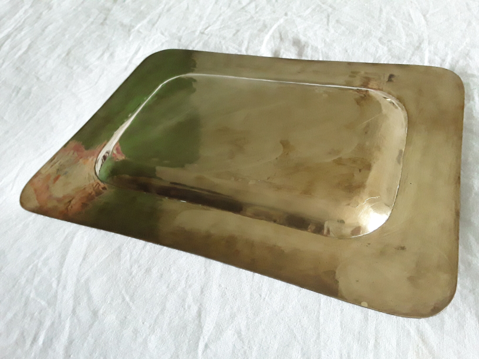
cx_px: 240
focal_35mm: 27
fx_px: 374
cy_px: 180
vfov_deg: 51.4
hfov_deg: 65.3
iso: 400
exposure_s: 1/147
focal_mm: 2.91
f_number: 1.9
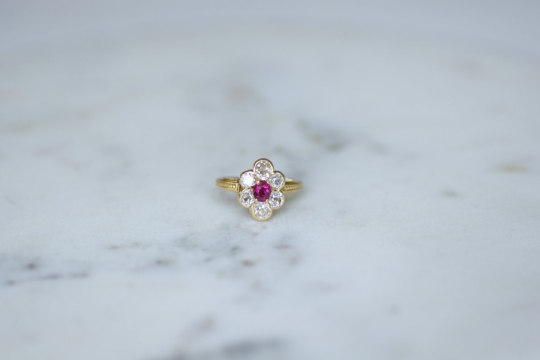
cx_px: 270
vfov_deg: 13.0
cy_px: 180
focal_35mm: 105
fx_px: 1575
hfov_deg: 19.5
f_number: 2.8
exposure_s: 1/125
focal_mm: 70
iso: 200
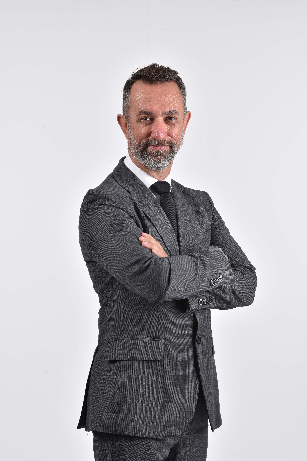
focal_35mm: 125
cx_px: 154
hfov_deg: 11.0
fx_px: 1598
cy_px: 230
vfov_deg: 16.4
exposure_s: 1/100
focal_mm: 125
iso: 160
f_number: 11
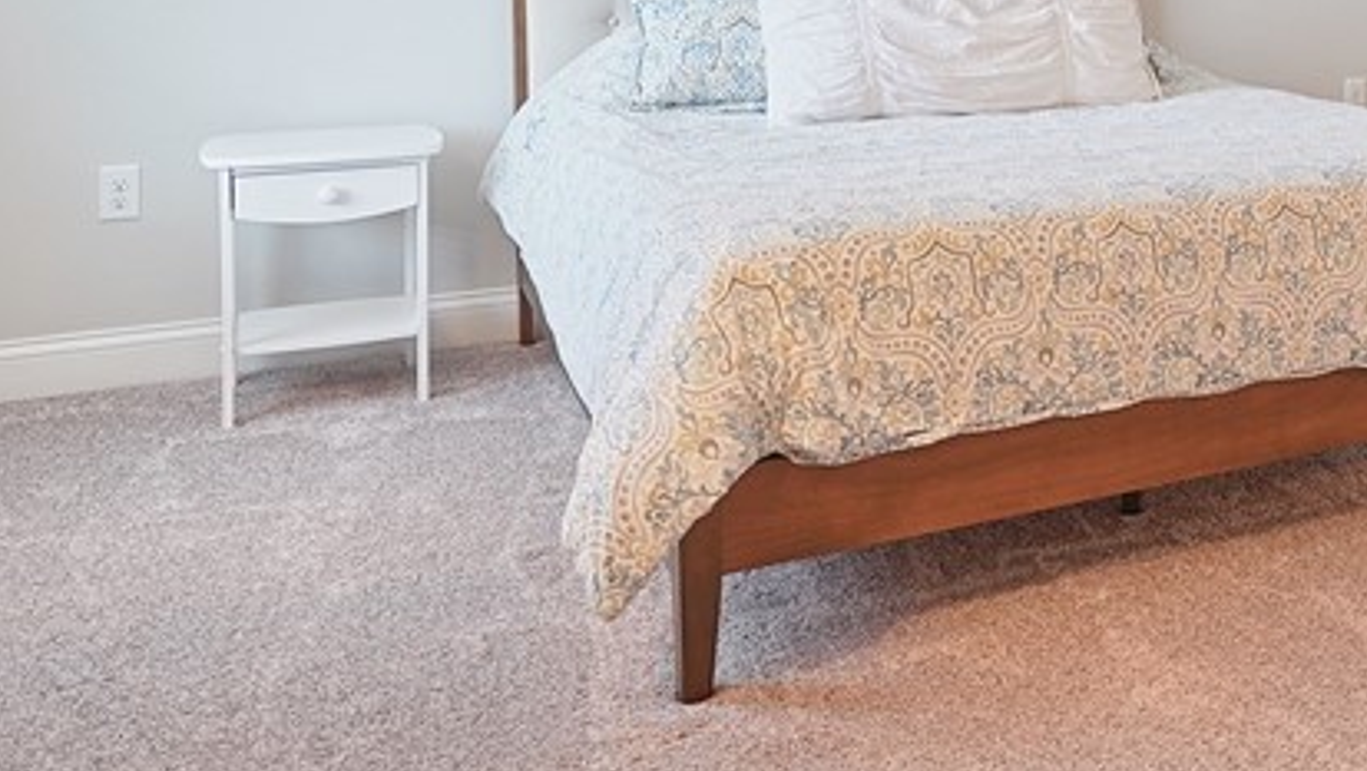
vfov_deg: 25.2
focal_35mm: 44
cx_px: 1370
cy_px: -84
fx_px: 1596
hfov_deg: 40.5
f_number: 7.1
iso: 400
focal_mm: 16
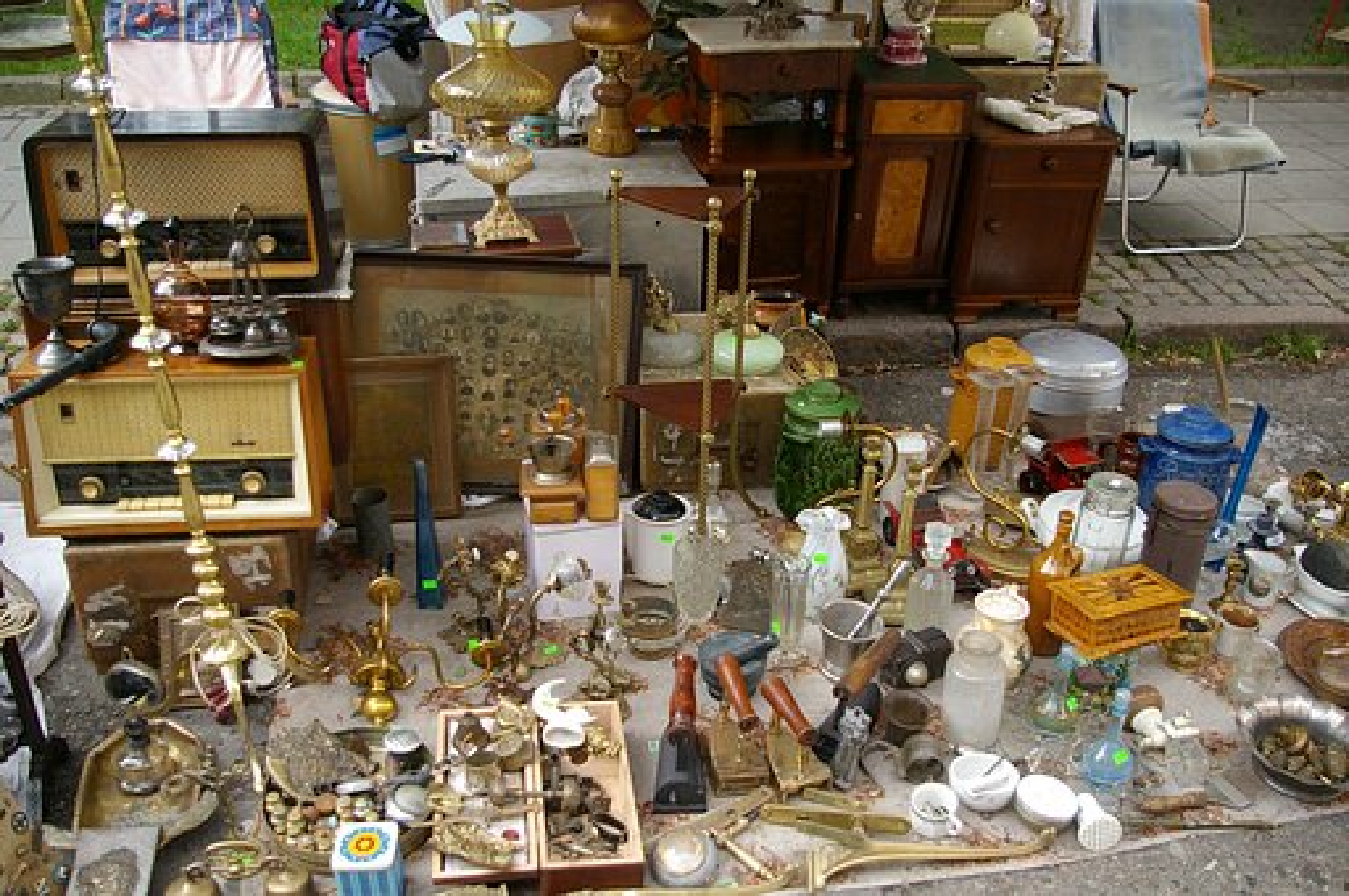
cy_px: 448
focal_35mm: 32
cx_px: 674
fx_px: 1179
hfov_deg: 59.6
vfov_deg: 41.6
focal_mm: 21
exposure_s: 1/60
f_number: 4
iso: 200
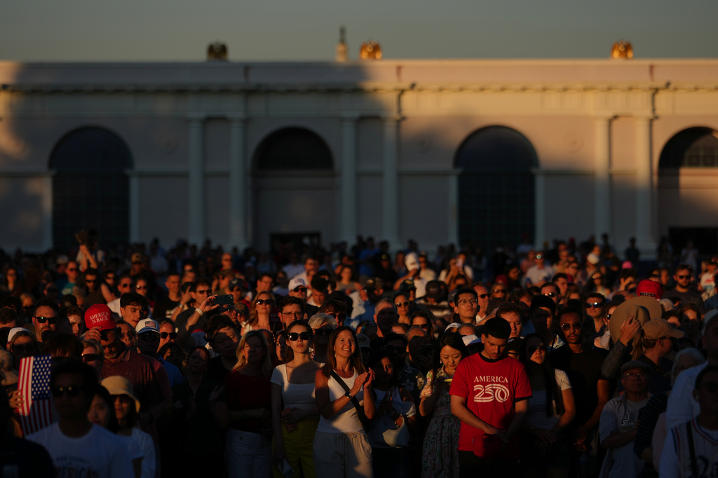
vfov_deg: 9.1
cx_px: 359
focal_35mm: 150
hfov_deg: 13.7
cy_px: 239
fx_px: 2991
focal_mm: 100
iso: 50
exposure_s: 1/3200
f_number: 2
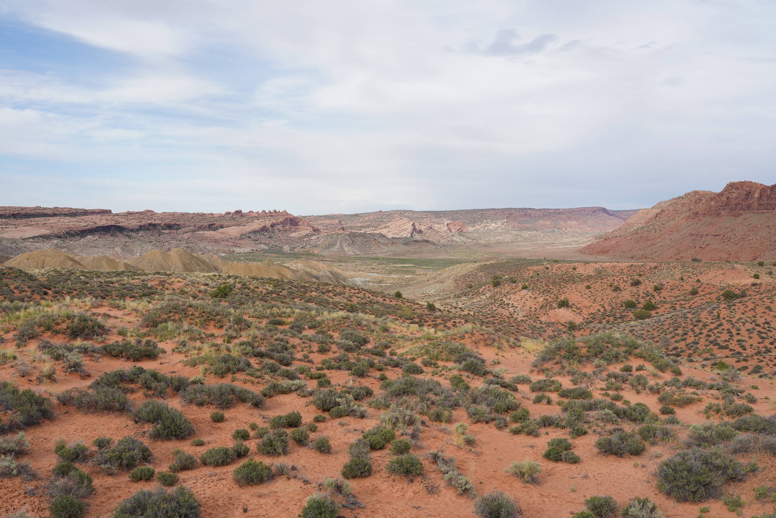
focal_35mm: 34
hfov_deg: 55.8
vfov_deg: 38.9
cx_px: 388
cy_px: 259
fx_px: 733
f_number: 10
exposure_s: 1/100
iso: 100
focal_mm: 34
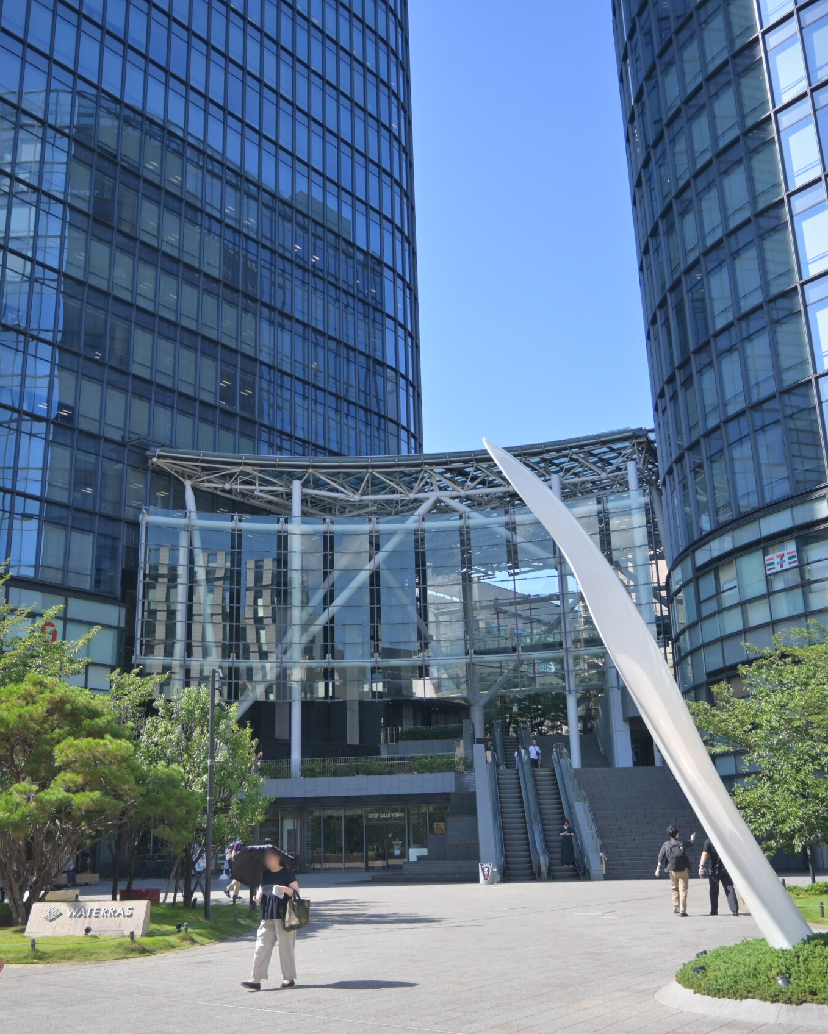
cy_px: 515
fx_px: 1041
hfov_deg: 43.3
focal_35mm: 34
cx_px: 392
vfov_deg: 52.8
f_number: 3.5
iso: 100
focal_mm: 16
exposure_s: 1/800
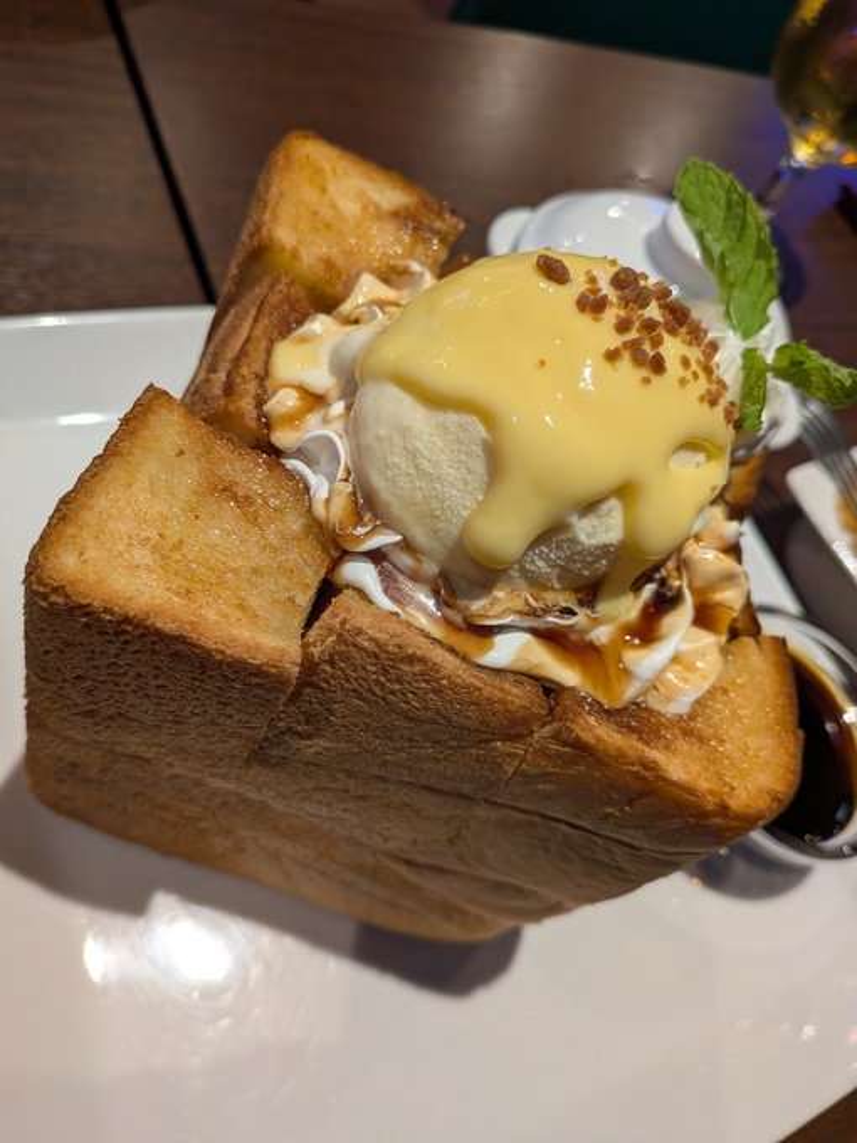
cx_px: 428
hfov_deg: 56.8
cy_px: 572
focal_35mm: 24
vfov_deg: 71.6
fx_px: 792
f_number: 1.7
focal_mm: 4.53
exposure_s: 1/120
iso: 402
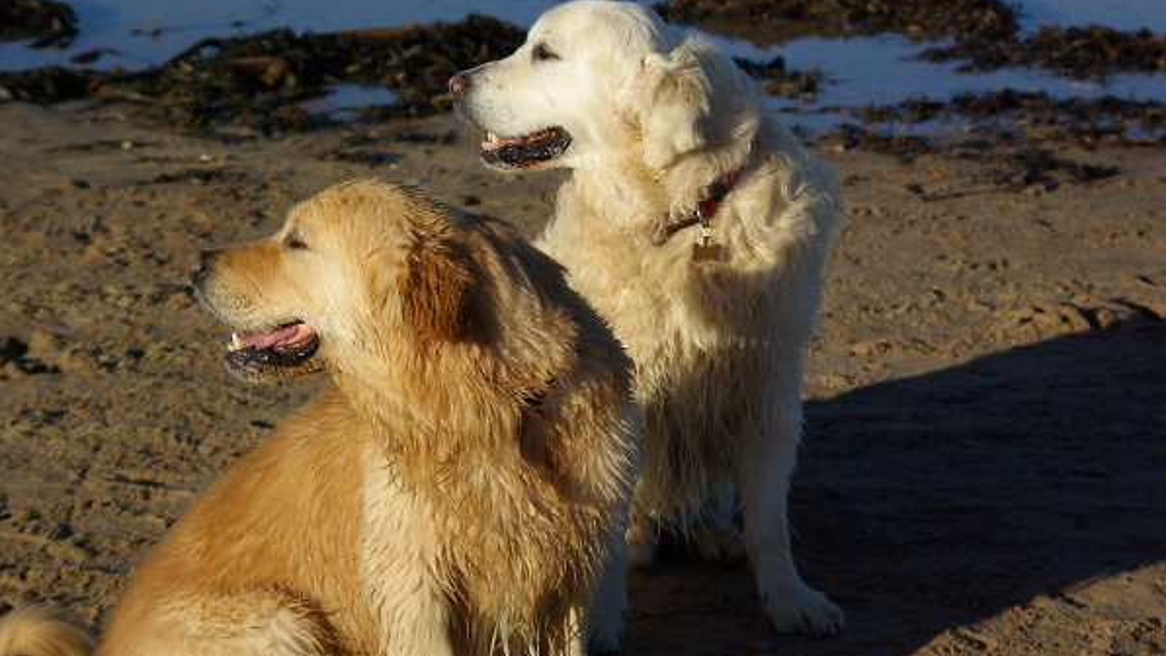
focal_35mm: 139
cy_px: 311
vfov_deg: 8.7
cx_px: 582
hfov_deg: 15.4
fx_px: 4298
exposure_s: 1/4000
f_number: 8
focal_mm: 87.5
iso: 800
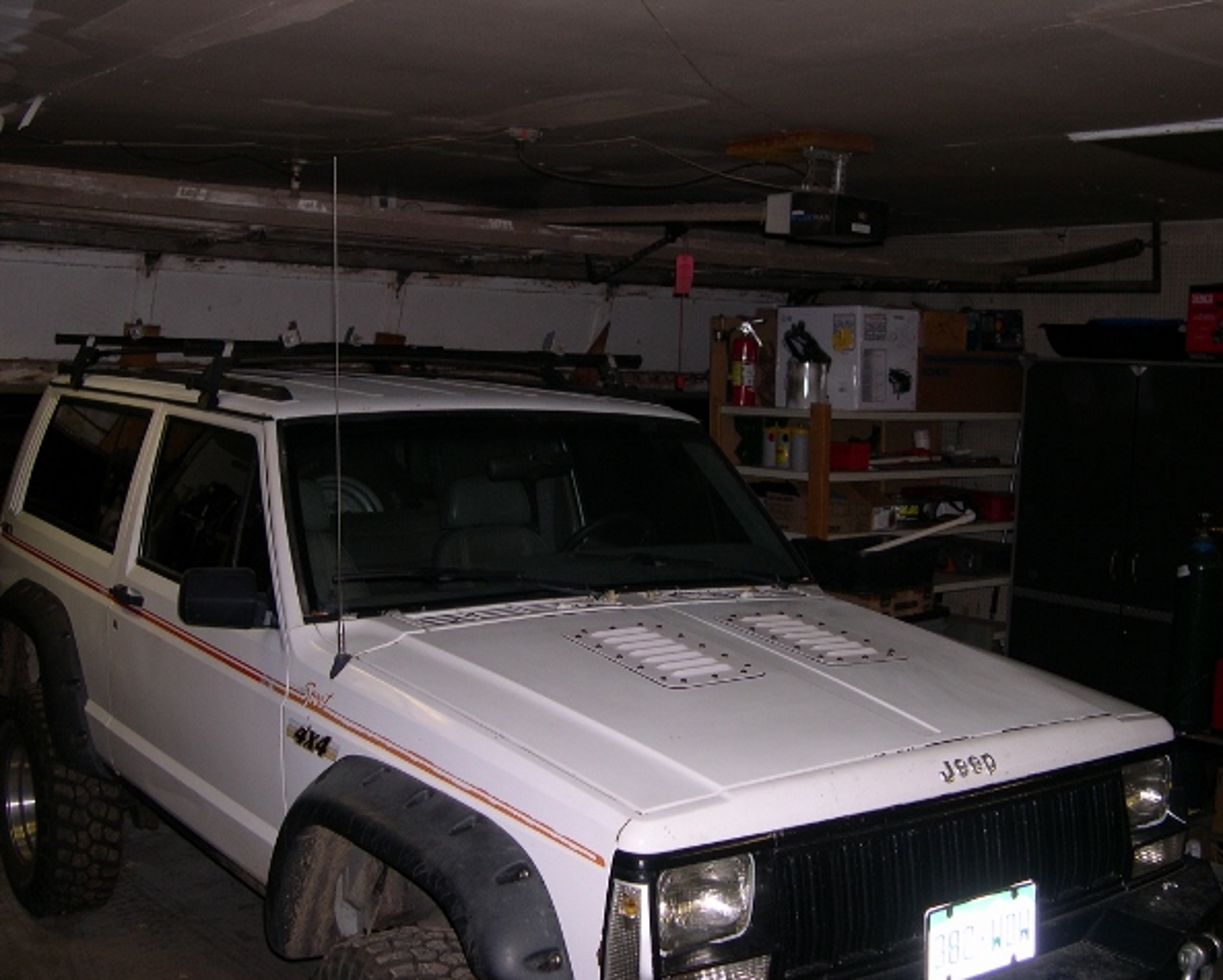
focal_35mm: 40
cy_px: 491
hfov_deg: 45.8
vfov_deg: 37.4
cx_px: 631
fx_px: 1449
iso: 137
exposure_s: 1/60
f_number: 2.8
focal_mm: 8
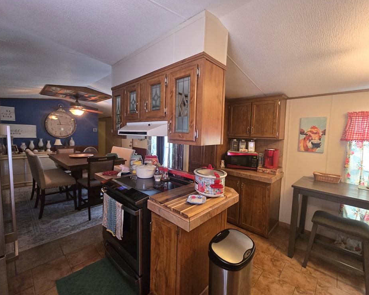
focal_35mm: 14
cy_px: 150
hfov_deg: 100.7
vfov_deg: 88.0
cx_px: 185
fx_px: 153
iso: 640
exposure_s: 1/60
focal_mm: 2.2
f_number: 2.2
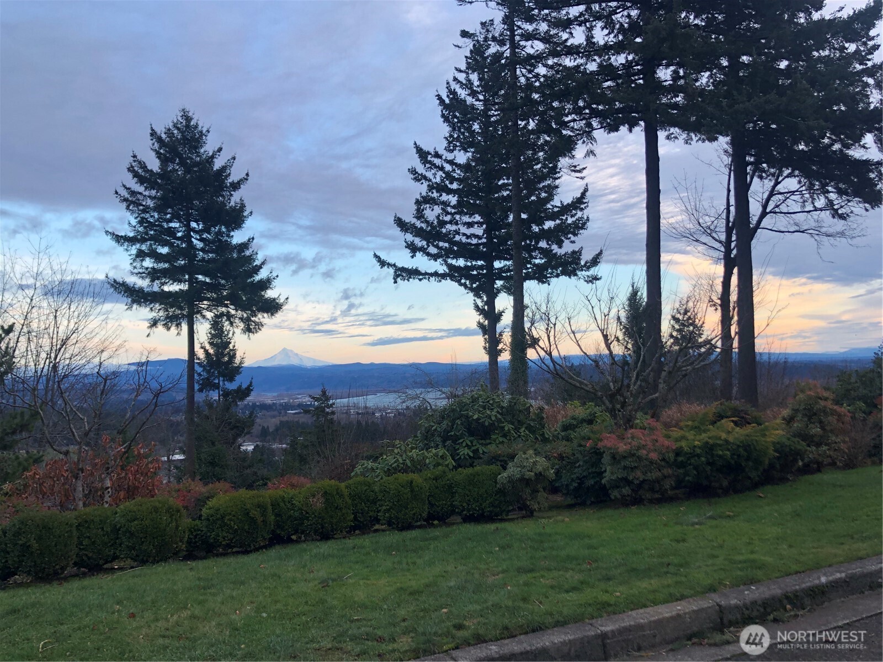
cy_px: 331
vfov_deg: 49.7
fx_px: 714
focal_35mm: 28
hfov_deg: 63.4
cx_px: 442
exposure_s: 1/120
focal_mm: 4
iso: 32
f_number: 1.8
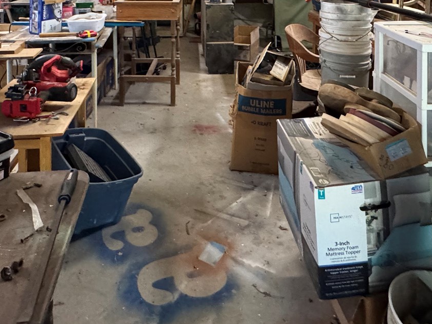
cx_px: 213
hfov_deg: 56.8
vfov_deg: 36.8
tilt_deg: -2.8
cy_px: -37
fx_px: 399
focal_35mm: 32
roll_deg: +0.0
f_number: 2.2
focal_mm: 2.22
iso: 640
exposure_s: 1/60
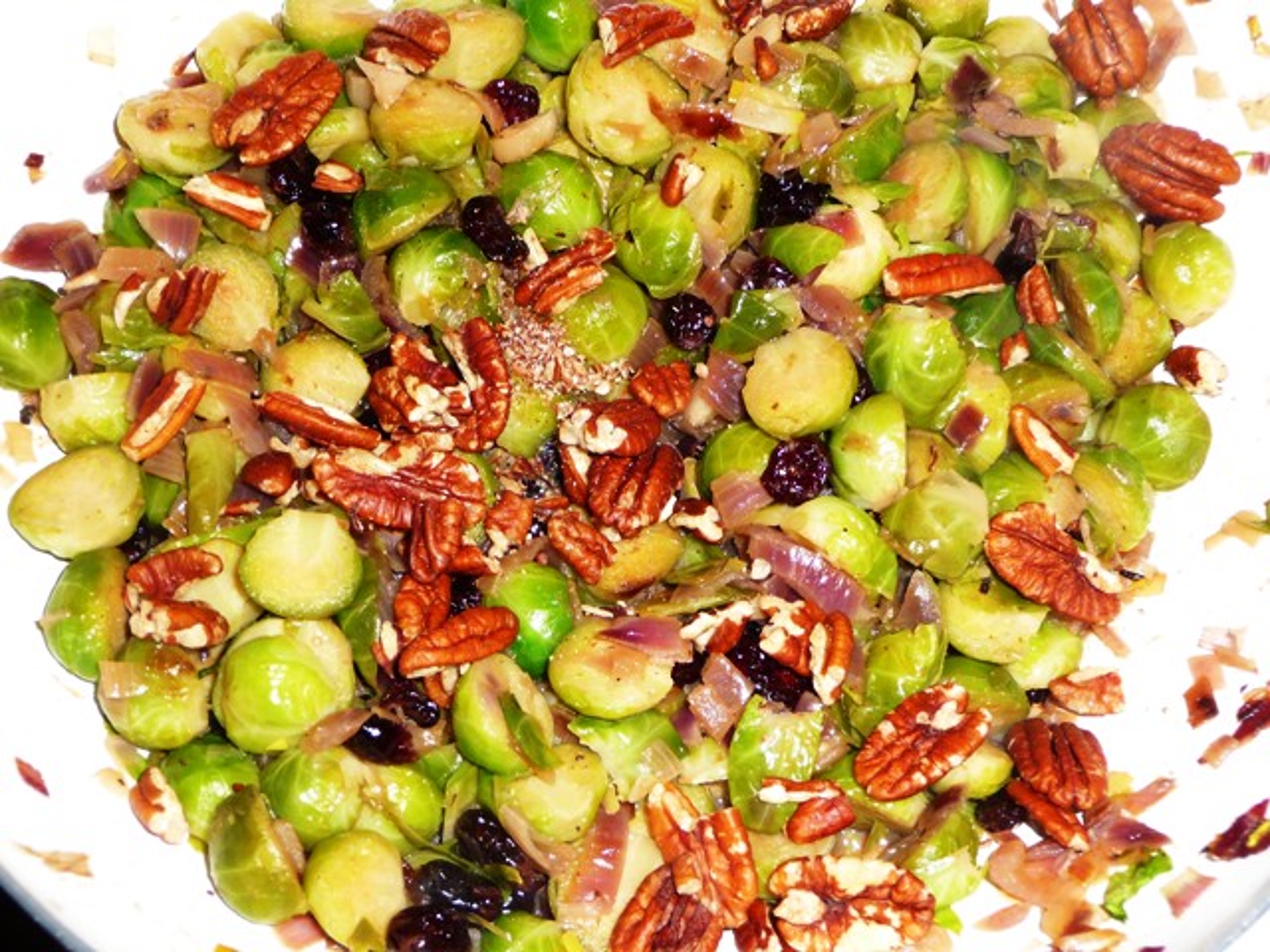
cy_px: 476
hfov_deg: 42.1
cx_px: 635
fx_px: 1651
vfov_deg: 32.2
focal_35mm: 45
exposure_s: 1/30
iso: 100
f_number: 4.1
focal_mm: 7.6
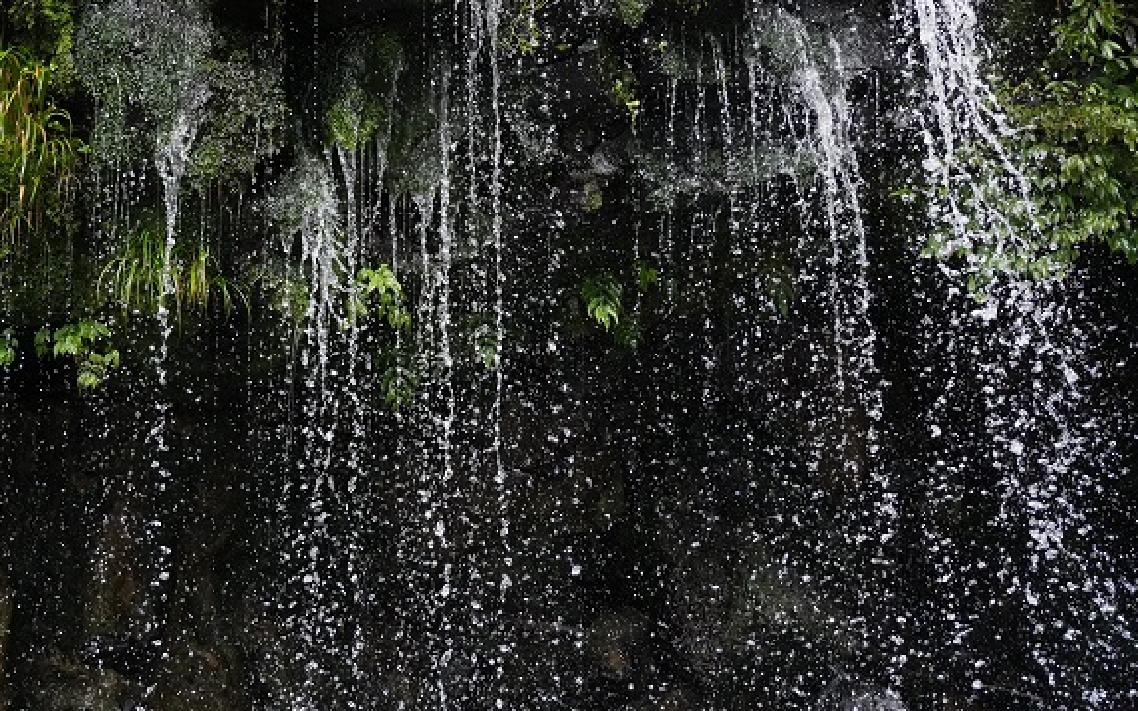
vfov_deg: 29.6
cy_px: 202
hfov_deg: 45.4
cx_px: 337
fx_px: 1327
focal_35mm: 43
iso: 5000
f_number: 2.8
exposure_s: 1/4000
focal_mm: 19.7
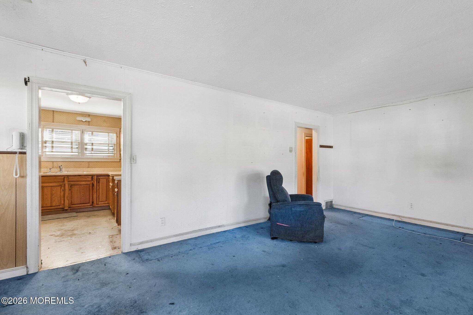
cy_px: 158
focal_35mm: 15
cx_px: 236
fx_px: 197
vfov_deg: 77.3
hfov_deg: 100.4
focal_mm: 15
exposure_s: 1/50
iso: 2000
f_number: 7.1
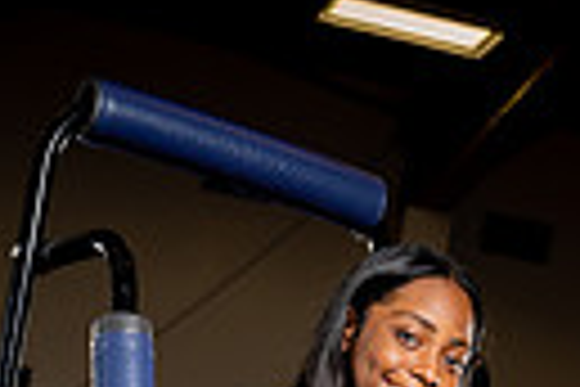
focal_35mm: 133
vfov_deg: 9.3
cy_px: 914
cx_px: 297
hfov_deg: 15.4
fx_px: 2143
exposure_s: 1/250
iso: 400
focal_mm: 38
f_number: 8
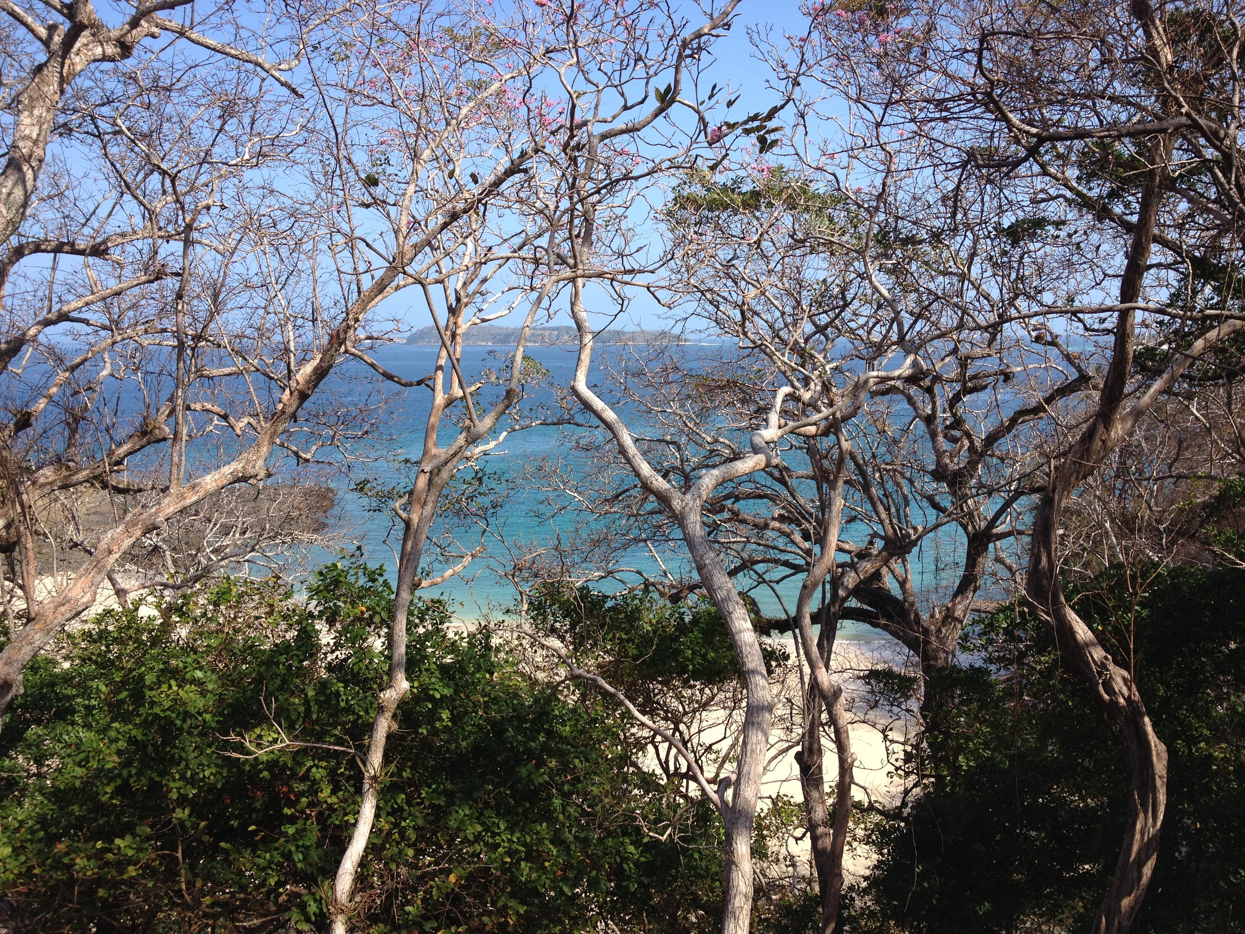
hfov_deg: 52.6
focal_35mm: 35
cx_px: 622
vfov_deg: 40.7
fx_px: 1259
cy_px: 467
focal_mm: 4.28
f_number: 2.4
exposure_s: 1/1175
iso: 50
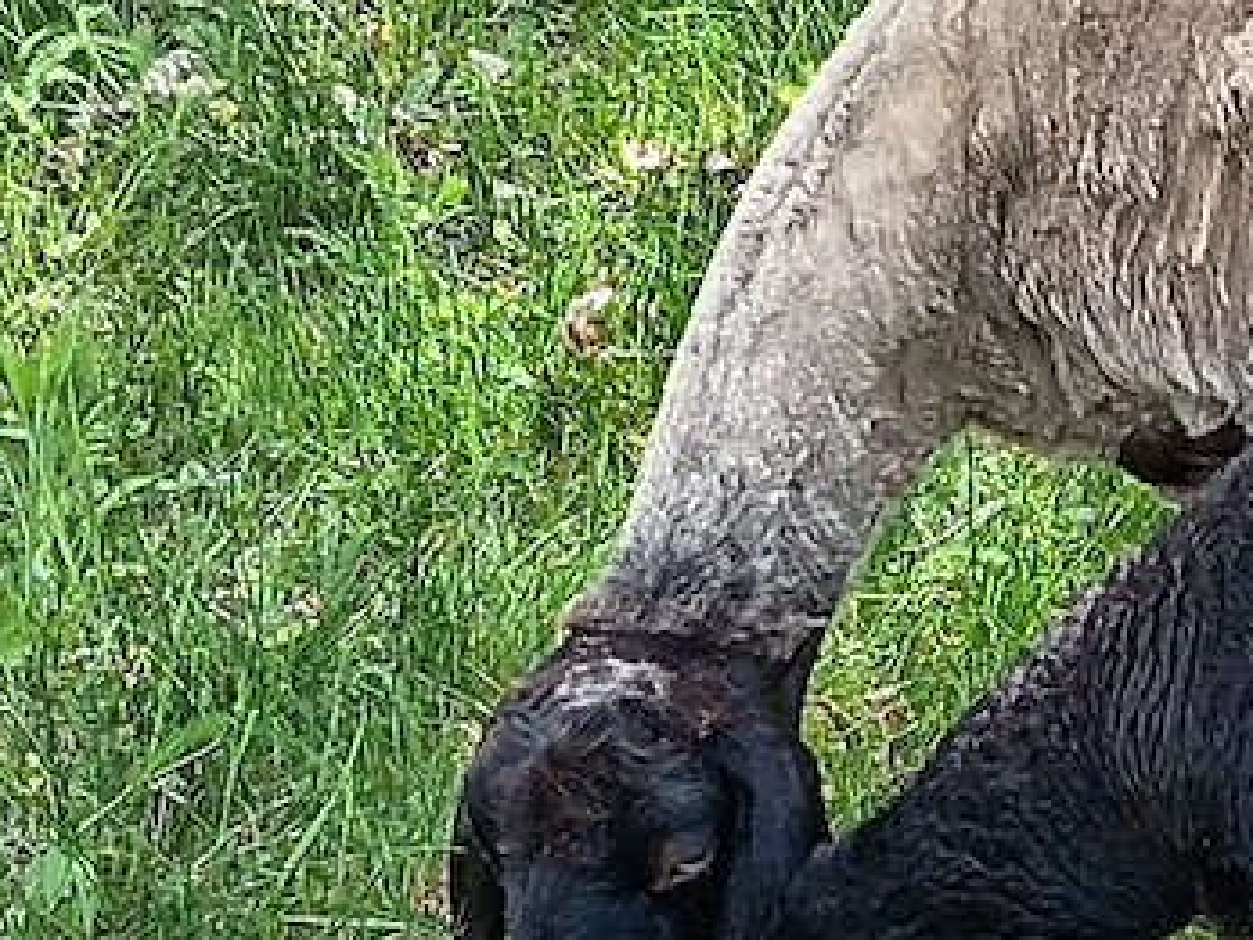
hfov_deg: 12.5
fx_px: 5611
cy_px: 909
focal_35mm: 155
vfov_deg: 9.5
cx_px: 1465
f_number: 1.8
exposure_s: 1/100
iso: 182
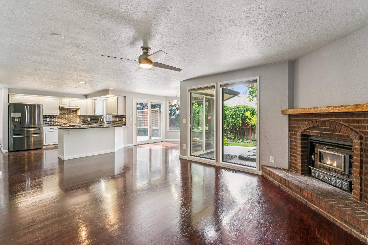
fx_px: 168
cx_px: 192
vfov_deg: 72.3
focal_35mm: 16
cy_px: 119
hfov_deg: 95.2
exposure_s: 1/5
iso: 400
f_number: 13
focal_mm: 15.4
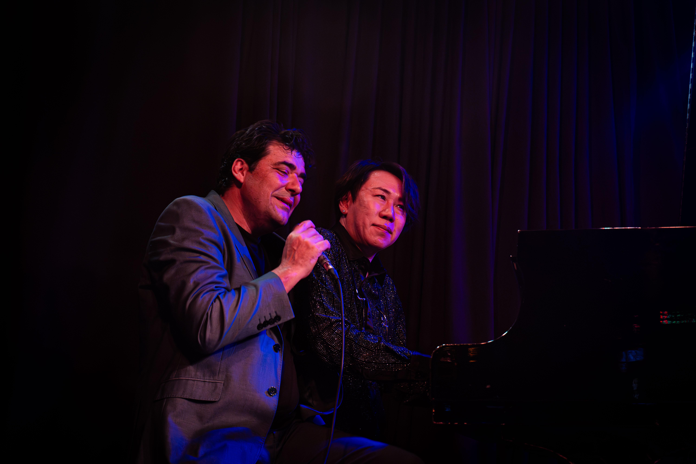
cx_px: 348
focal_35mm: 60
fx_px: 1160
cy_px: 232
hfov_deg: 33.4
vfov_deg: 22.6
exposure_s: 1/40
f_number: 7.1
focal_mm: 60
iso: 25600
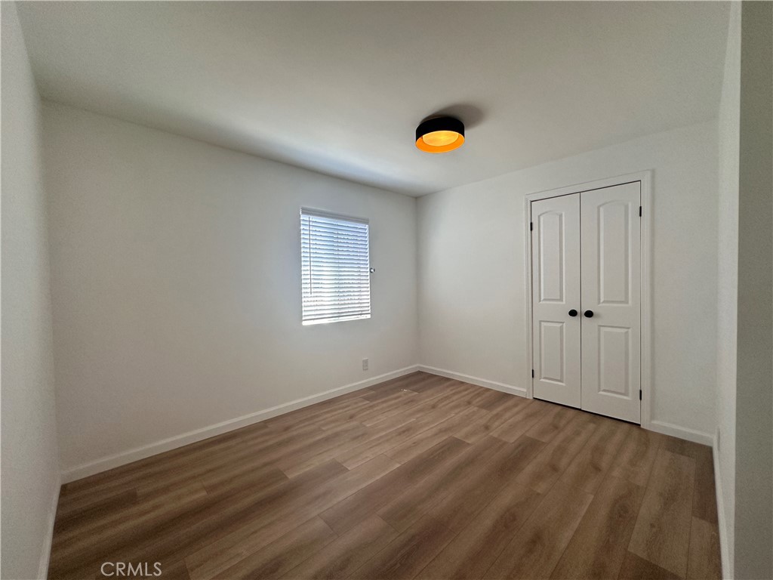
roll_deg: +1.0
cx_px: 386
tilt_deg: -0.7
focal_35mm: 14
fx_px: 313
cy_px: 290
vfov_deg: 85.7
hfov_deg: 102.1
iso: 200
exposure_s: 1/120
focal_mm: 2.22
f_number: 2.2
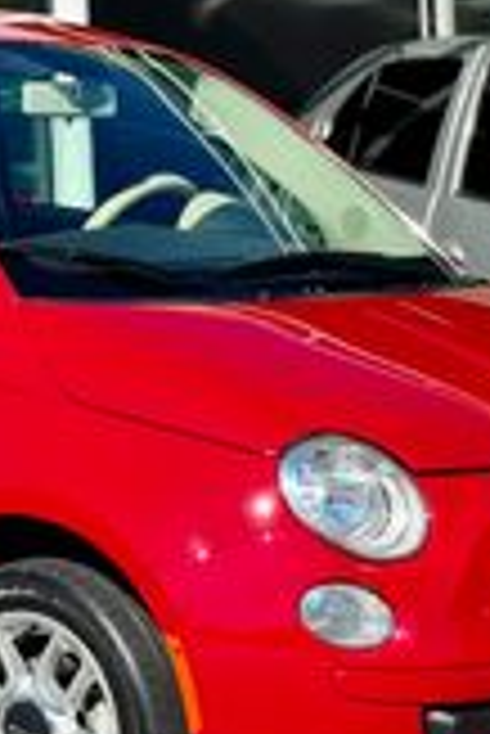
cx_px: 36
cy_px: 302
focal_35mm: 144
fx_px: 2934
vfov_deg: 14.2
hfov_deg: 9.5
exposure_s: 1/3096
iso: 64
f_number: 1.78
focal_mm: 6.76
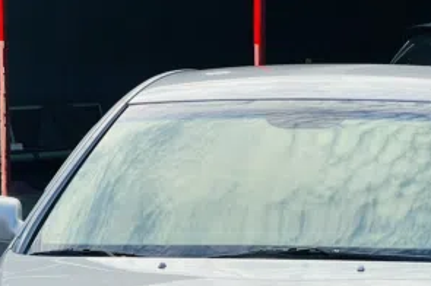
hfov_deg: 11.8
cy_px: 344
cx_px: 266
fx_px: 2081
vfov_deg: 7.8
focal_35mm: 174
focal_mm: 9
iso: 32
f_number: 2.8
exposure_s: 1/230
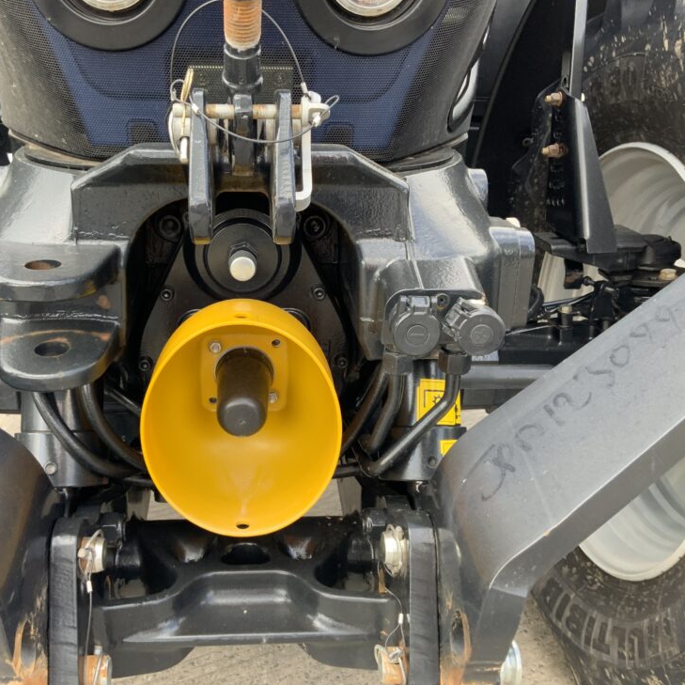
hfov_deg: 45.9
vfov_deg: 46.0
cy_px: 343
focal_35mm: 36
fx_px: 806
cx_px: 288
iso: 32
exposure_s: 1/122
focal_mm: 3
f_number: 1.8
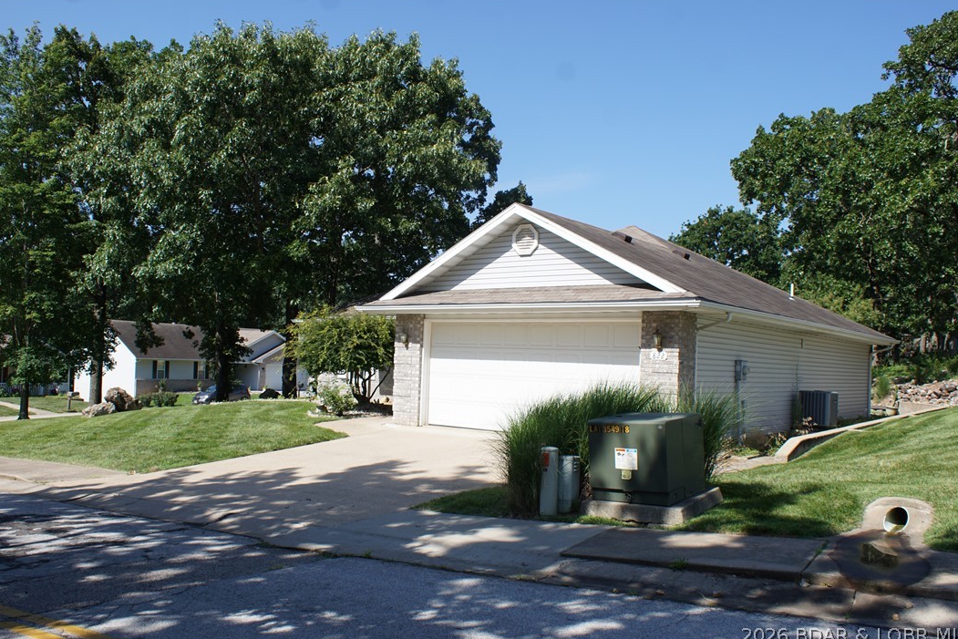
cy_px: 320
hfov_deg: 60.3
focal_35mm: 31
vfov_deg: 42.3
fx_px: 825
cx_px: 484
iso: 100
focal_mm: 20
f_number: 7.1
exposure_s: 1/200
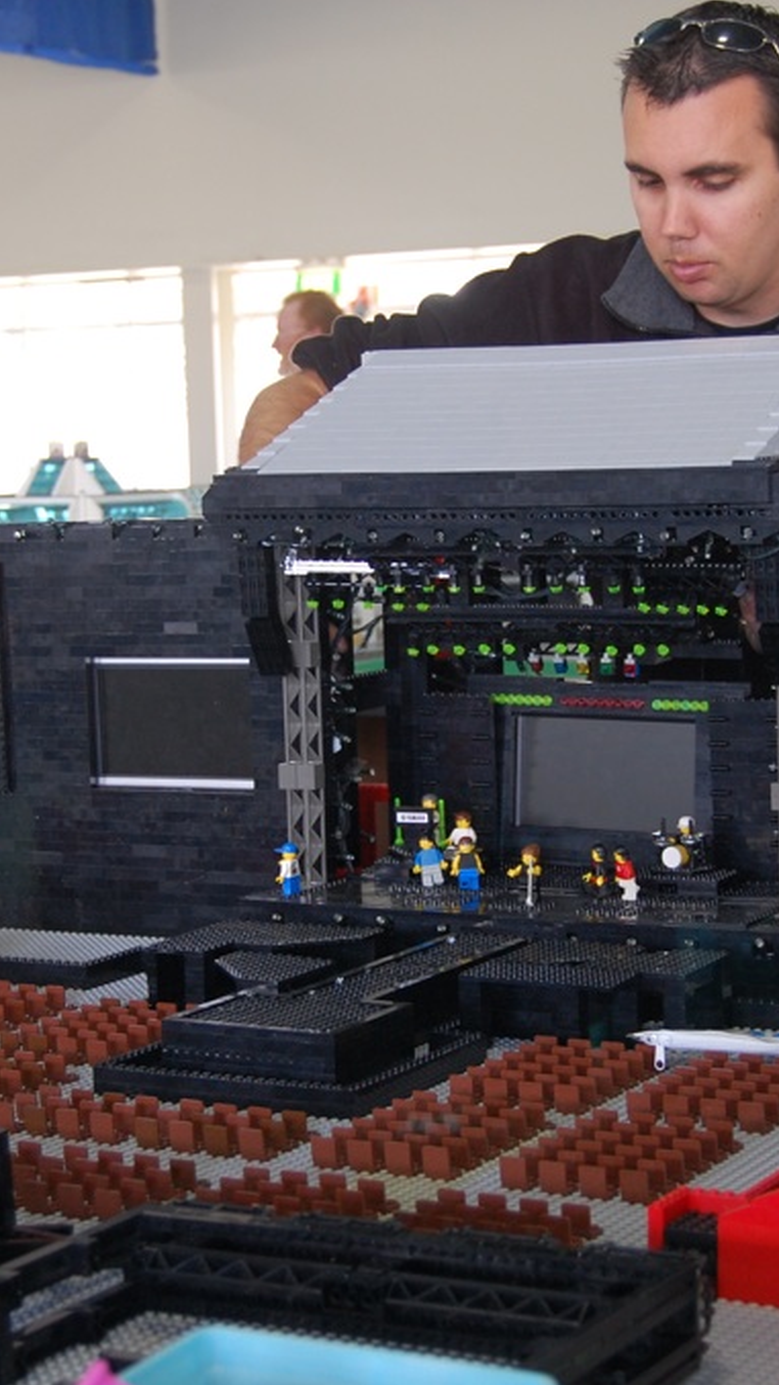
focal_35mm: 76
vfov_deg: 27.9
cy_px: 694
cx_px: 423
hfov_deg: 15.9
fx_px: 2790
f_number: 4.5
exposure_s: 1/25
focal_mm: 32
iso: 400
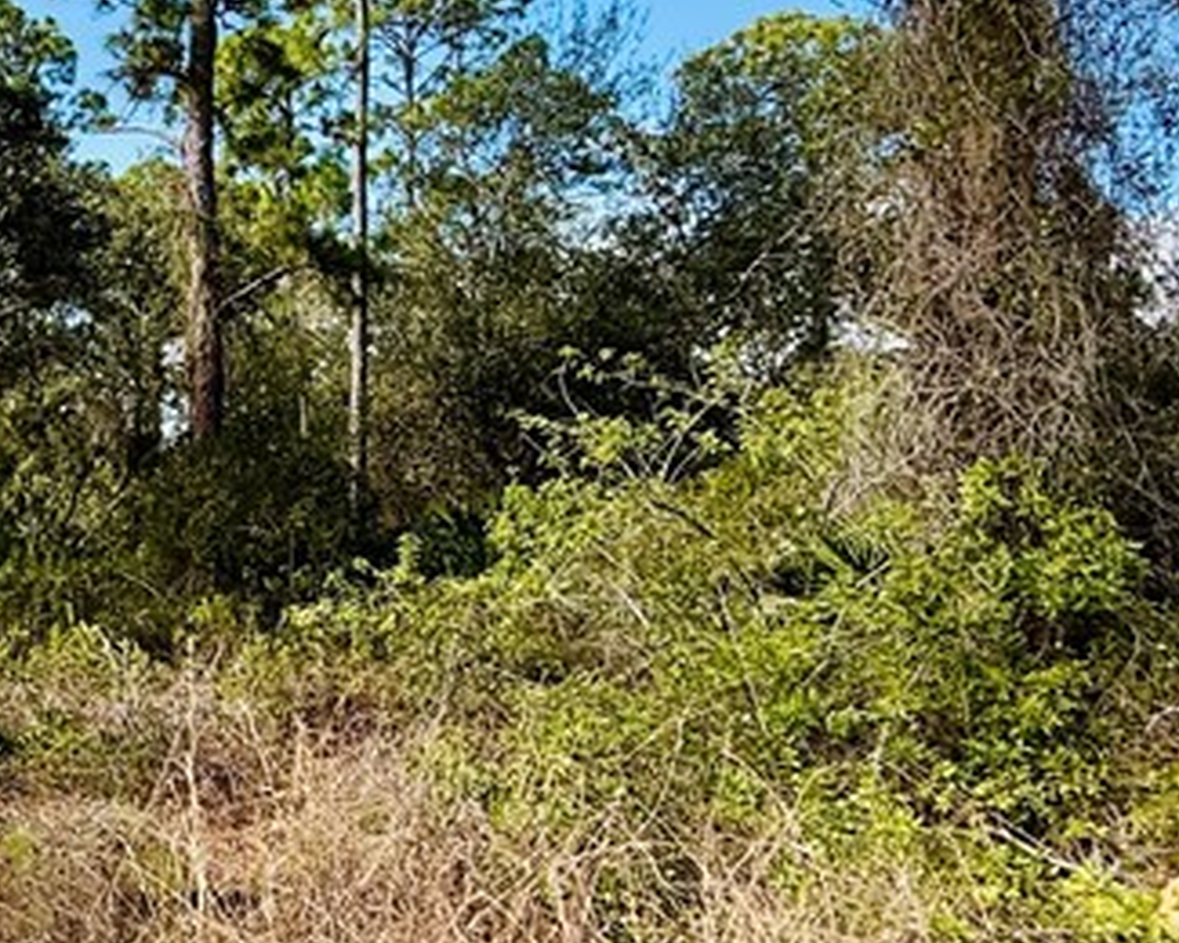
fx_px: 1500
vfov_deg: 34.9
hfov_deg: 34.6
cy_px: 435
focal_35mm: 43
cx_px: -221
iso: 40
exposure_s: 1/770
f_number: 2.2
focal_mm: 2.22
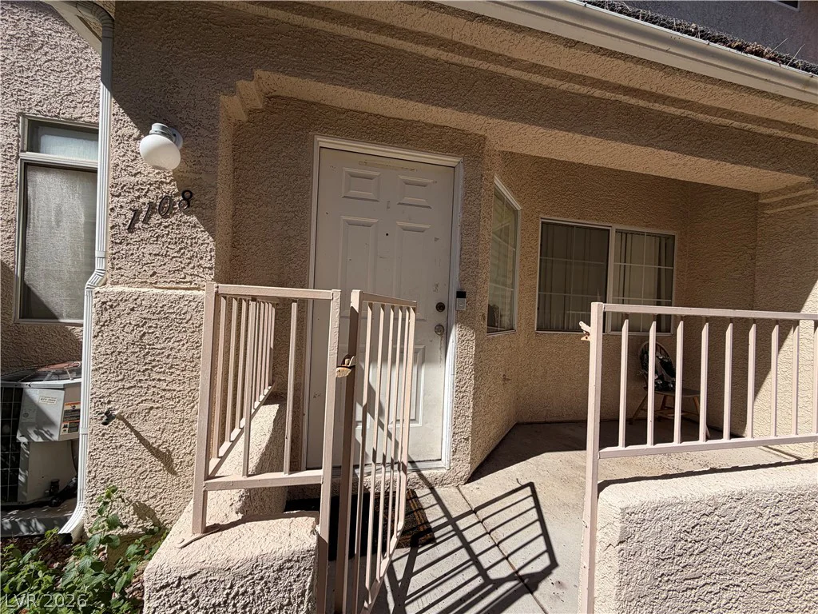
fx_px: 331
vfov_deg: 85.7
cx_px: 409
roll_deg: -2.5
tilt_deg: -0.4
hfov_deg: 102.1
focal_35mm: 14
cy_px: 307
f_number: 2.2
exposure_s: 1/770
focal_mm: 2.22
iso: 20
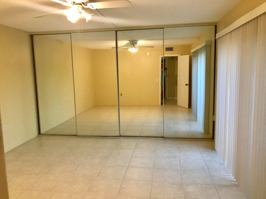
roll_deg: +3.2
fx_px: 215
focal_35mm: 28
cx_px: 133
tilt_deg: -6.9
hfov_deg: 63.4
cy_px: 100
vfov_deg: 49.7
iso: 64
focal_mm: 3.99
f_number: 1.8
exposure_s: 1/15
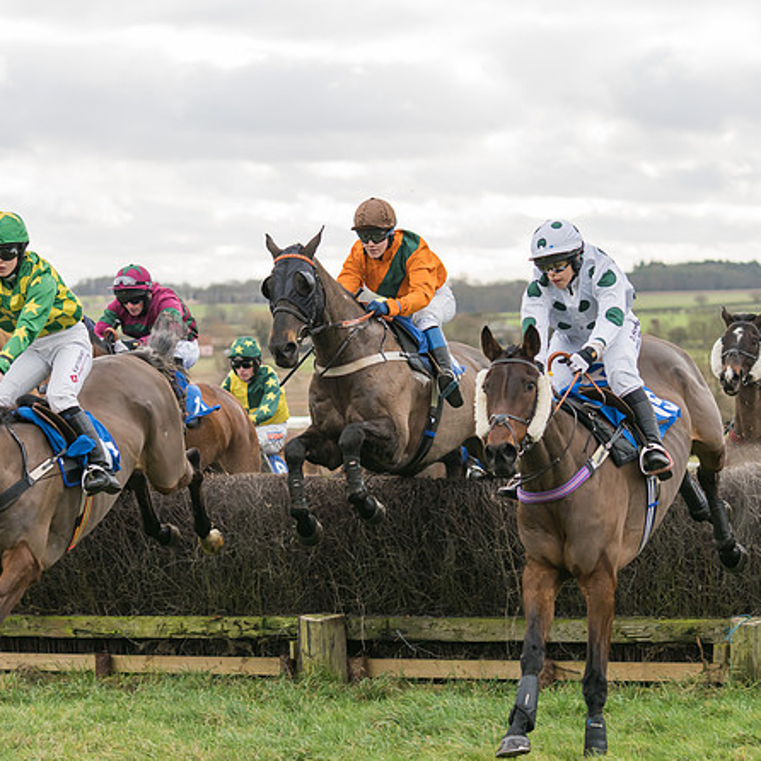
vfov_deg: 12.9
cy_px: 382
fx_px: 3358
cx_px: 372
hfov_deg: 12.9
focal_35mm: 135
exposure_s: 1/1000
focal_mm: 70
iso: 400
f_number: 2.8
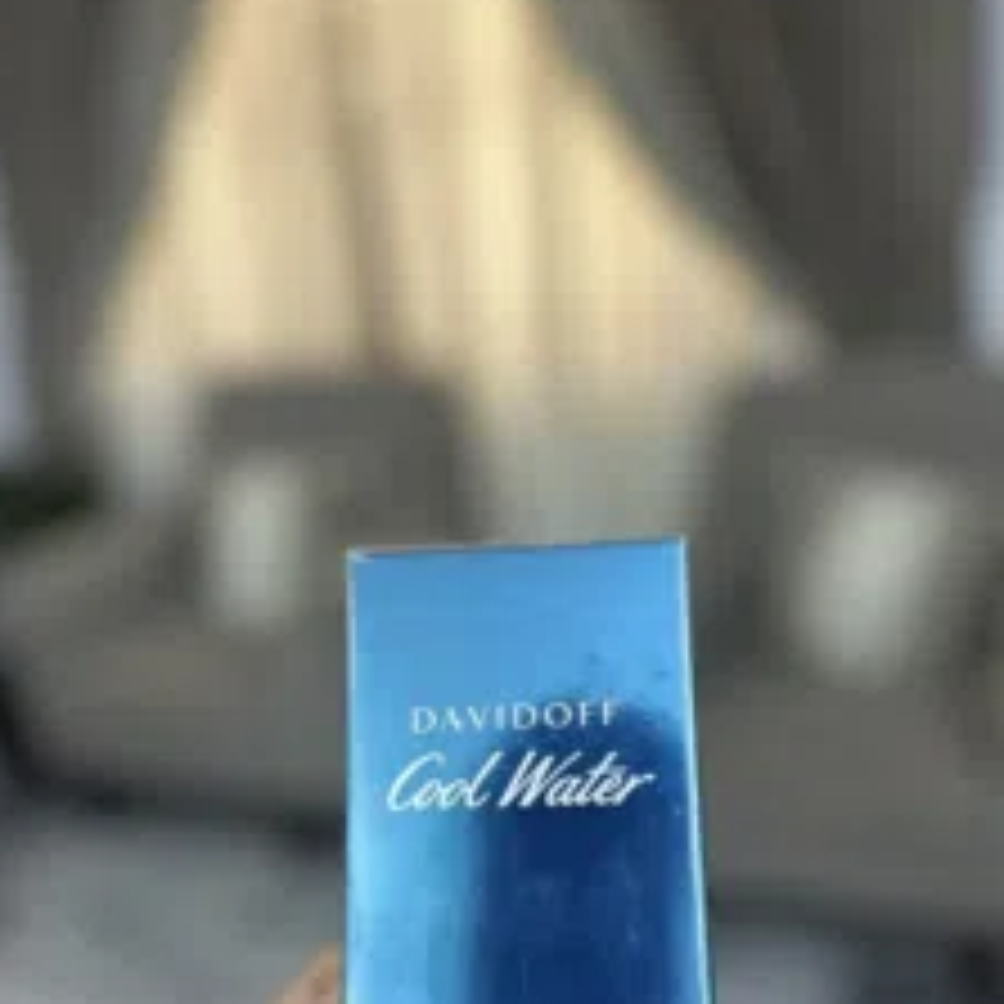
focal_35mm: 38
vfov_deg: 43.4
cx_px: 473
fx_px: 1247
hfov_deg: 43.8
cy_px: 653
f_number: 1.78
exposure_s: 1/121
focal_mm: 6.86
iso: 160
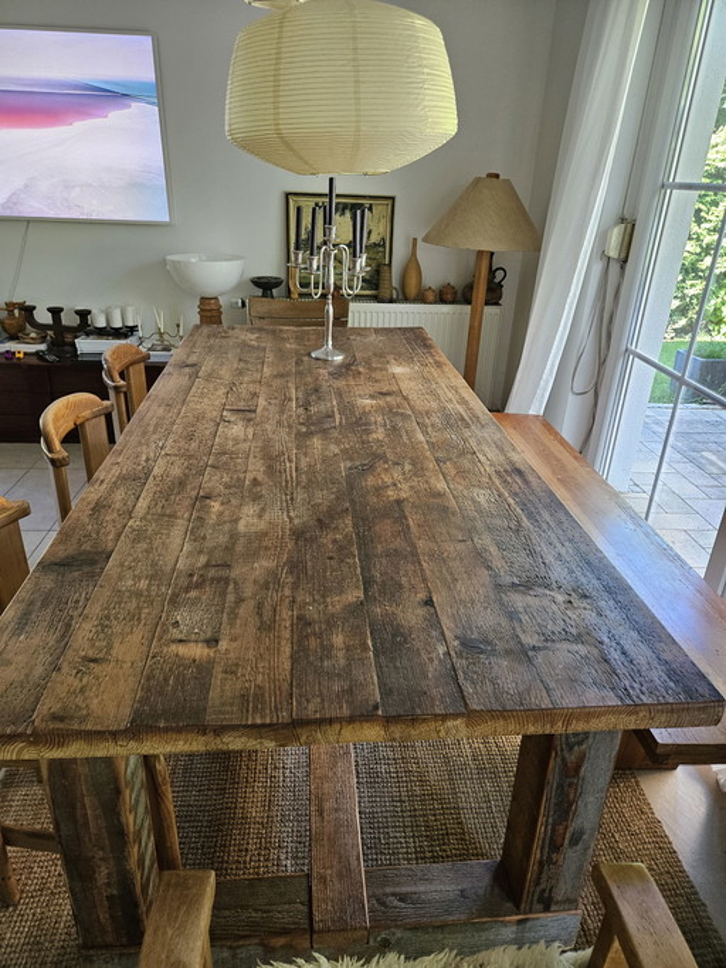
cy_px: 484
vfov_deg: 73.9
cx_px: 363
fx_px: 643
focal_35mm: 23
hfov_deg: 58.9
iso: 320
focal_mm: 5.4
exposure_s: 1/100
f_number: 1.8
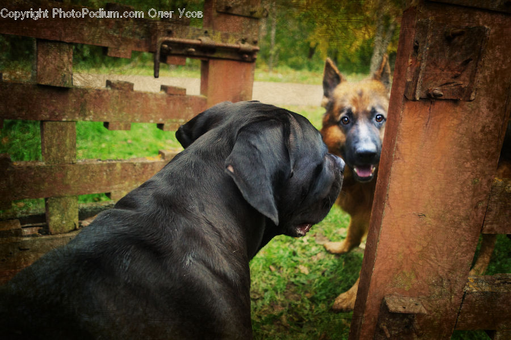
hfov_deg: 67.4
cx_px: 256
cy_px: 170
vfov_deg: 47.9
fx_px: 383
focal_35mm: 27
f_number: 4
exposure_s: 1/160
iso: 800
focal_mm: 18
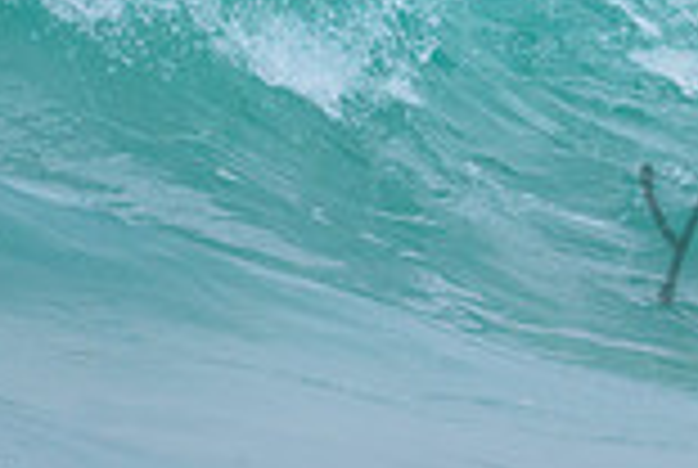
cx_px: 1060
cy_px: 1
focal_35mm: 2288
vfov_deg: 0.6
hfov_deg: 0.9
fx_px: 44447
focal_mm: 500
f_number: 5.6
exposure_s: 1/2000
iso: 1100
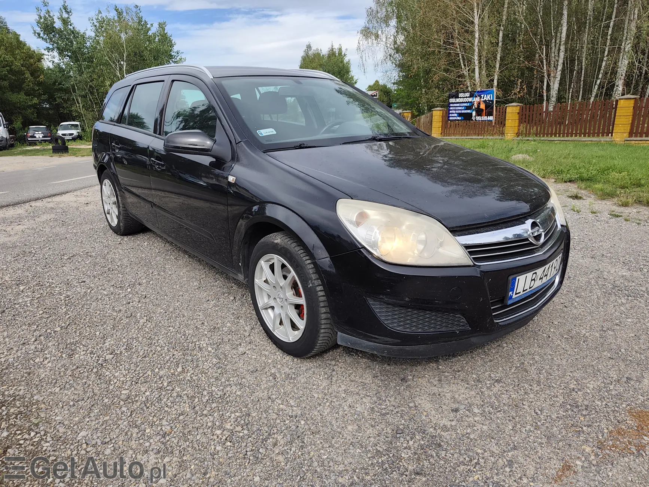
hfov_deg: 73.9
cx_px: 324
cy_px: 244
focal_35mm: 23
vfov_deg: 58.9
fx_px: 431
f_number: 1.7
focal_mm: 6.07
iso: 50
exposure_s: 1/405
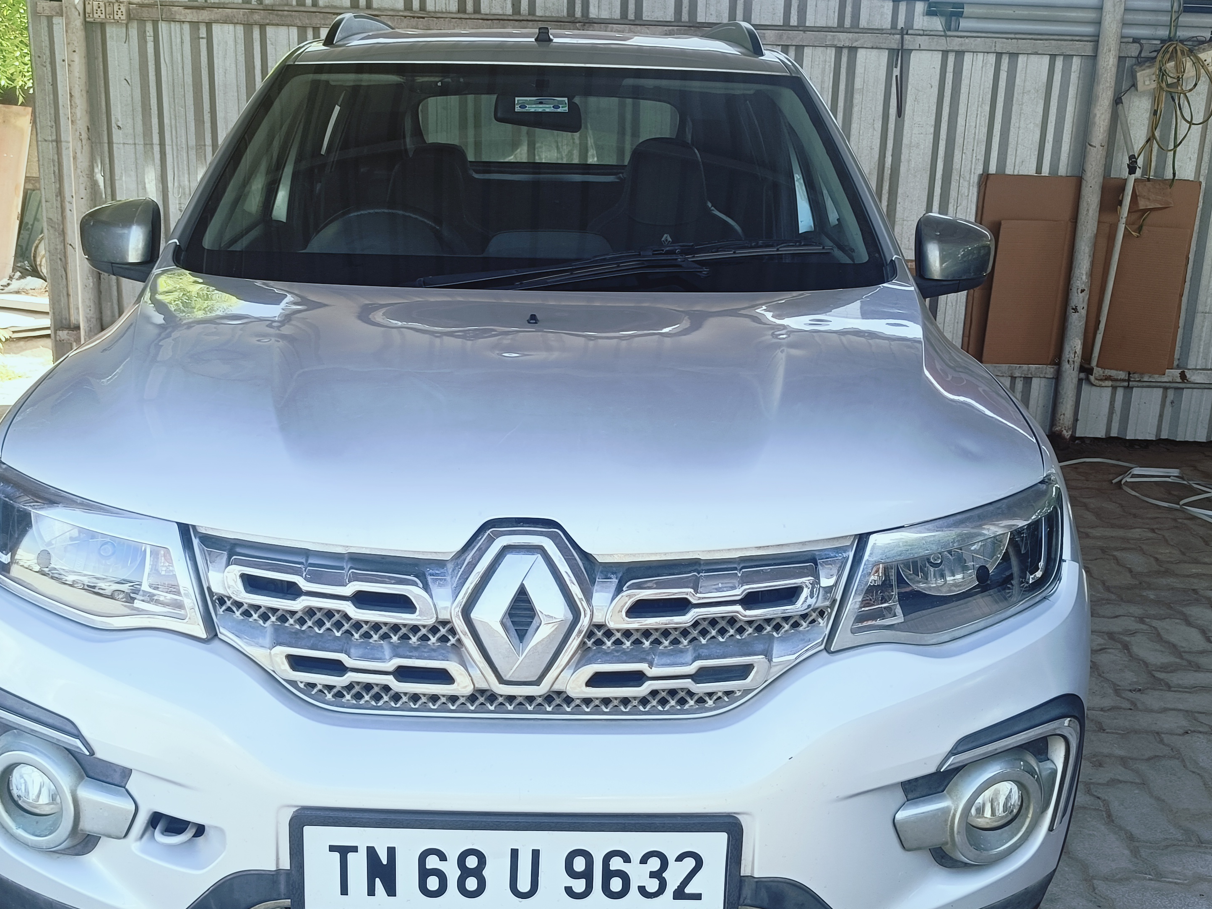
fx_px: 1401
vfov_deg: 35.9
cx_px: 585
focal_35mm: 40
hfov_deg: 46.8
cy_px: 485
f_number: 1.7
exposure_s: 1/101
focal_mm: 4.7
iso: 136
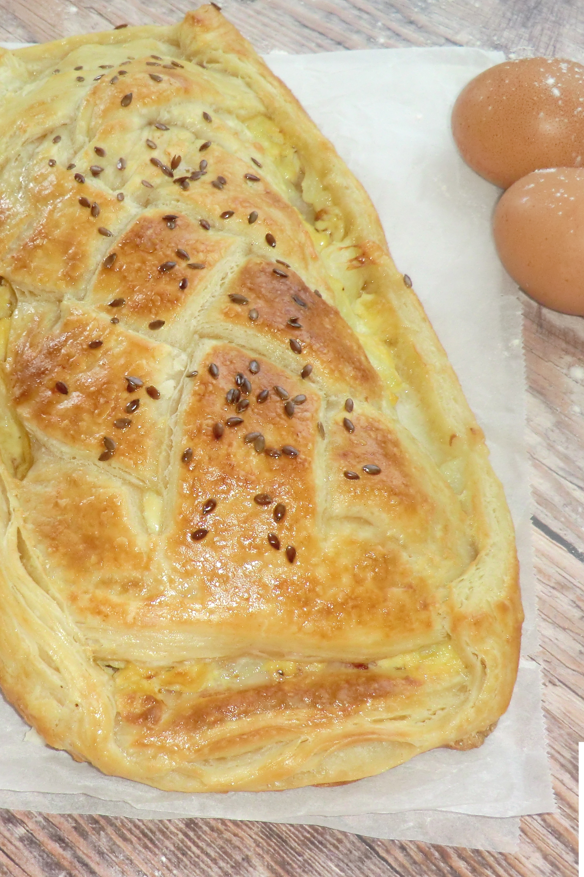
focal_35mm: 66
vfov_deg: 30.5
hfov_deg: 20.4
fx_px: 1606
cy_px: 439
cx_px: 128
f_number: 4
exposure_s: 1/60
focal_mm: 8.4
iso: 400
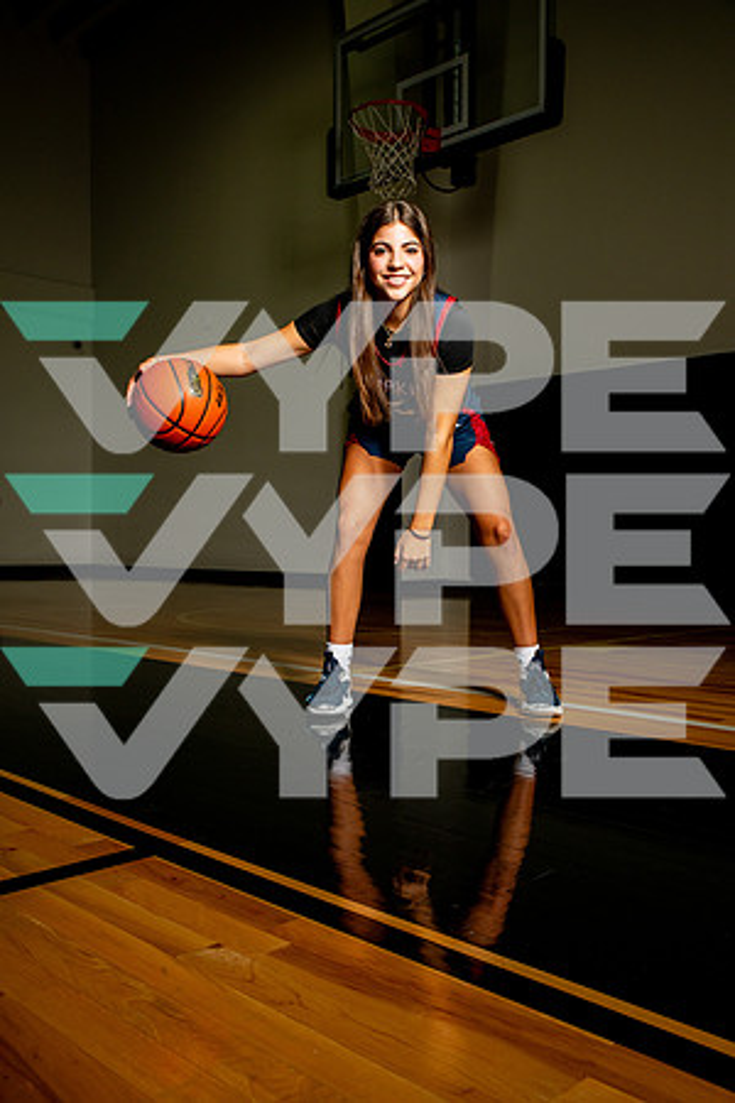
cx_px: 368
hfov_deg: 38.9
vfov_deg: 55.8
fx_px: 1041
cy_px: 552
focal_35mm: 34
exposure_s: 1/500
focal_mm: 34
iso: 250
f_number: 8
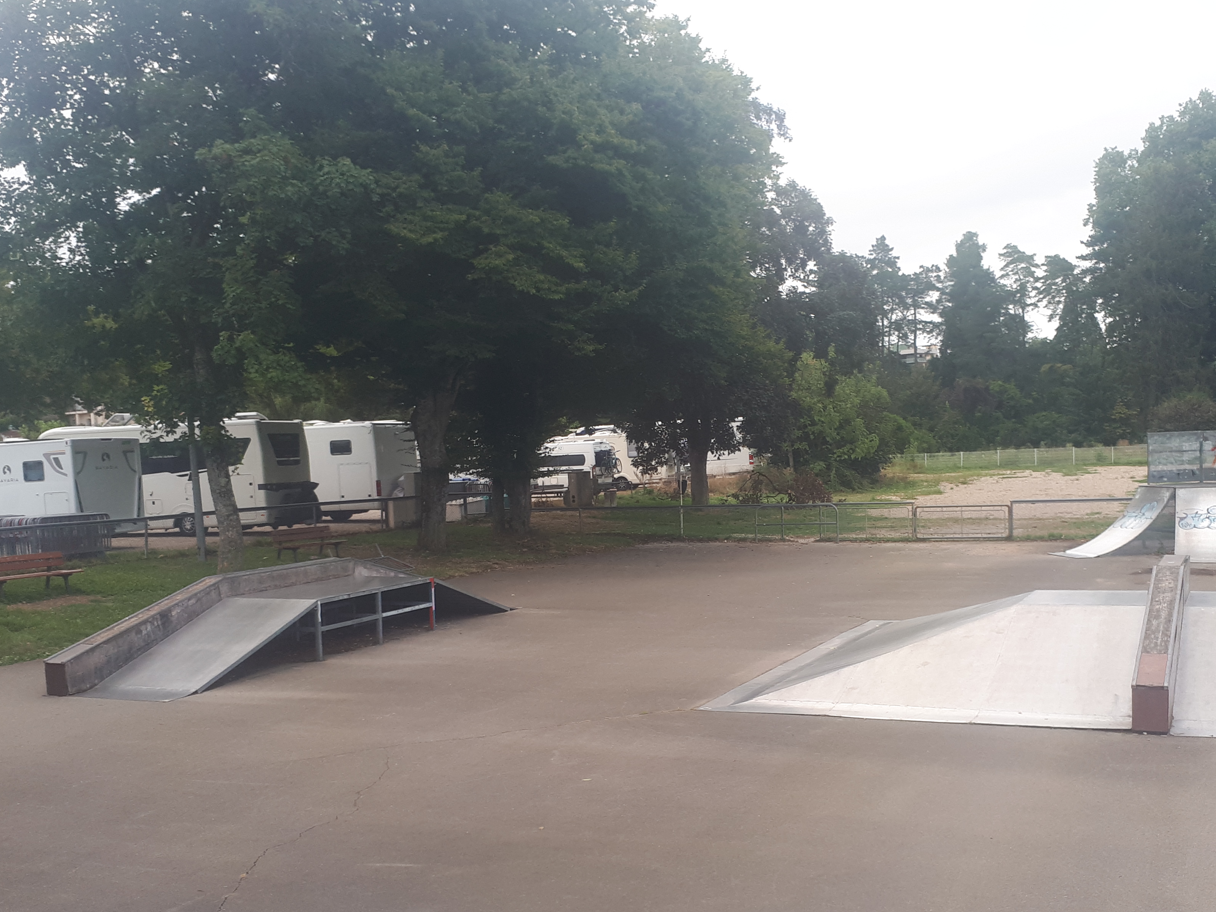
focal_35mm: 39
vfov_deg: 36.6
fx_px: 1370
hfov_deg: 47.6
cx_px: 723
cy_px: 565
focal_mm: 3.6
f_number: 1.9
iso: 40
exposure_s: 1/134
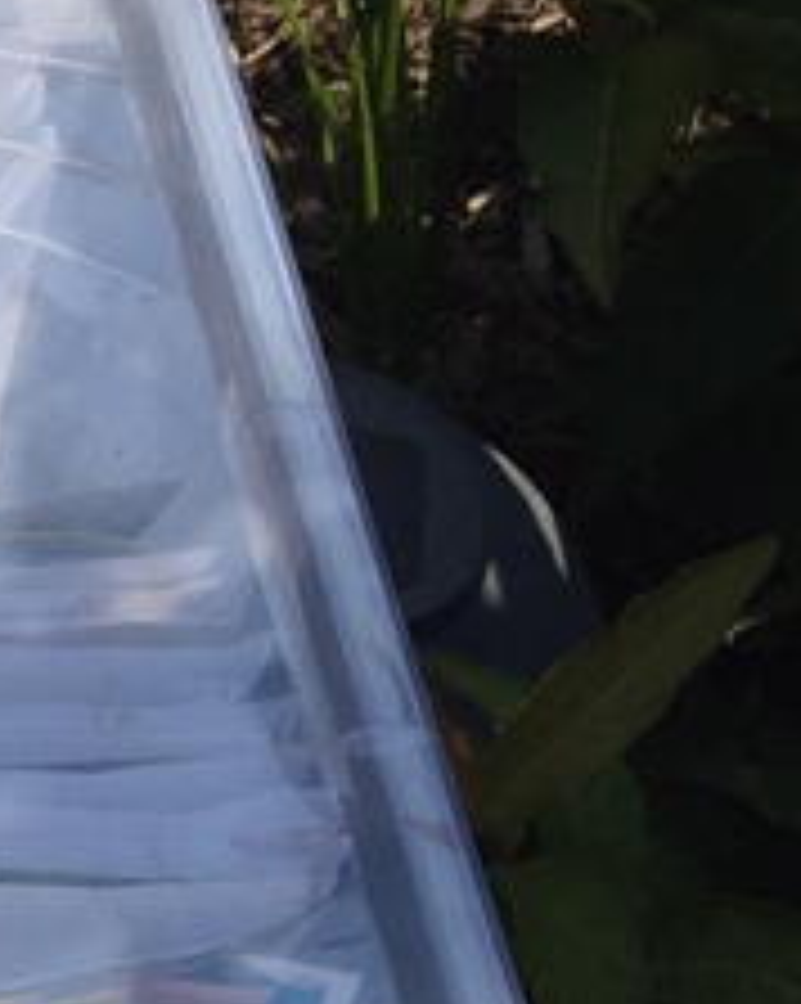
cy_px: 1382
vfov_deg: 14.4
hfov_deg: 10.0
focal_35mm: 127
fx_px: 3769
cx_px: -1372
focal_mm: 4.15
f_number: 2.2
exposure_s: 1/3968
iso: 32
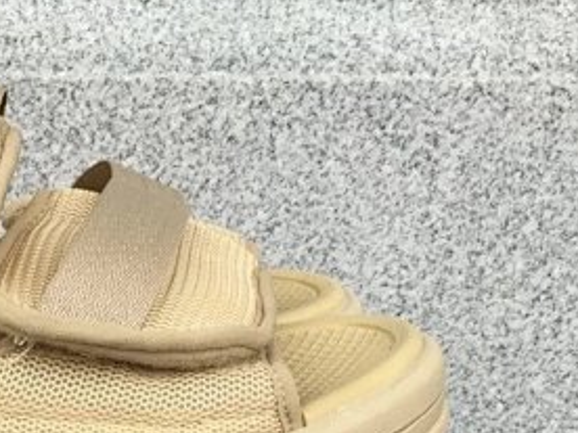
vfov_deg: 19.6
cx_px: 6
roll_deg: -0.3
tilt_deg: -19.8
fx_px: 1202
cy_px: 477
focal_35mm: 72
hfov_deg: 25.7
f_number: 2.4
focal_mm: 3.3
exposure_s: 1/50
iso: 25
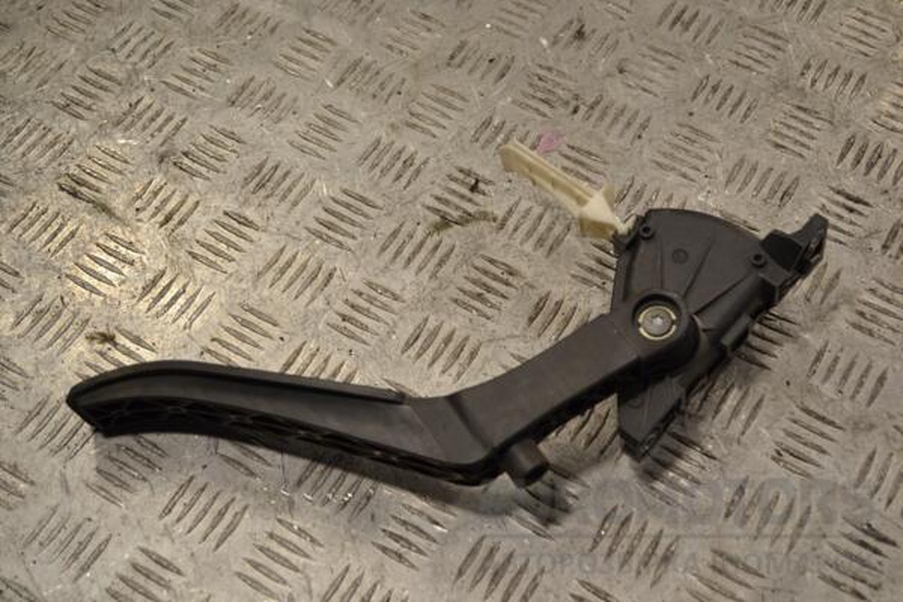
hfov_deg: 37.9
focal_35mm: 52
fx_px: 1317
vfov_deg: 25.8
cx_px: 452
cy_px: 301
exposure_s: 1/125
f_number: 5.6
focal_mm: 35
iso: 320
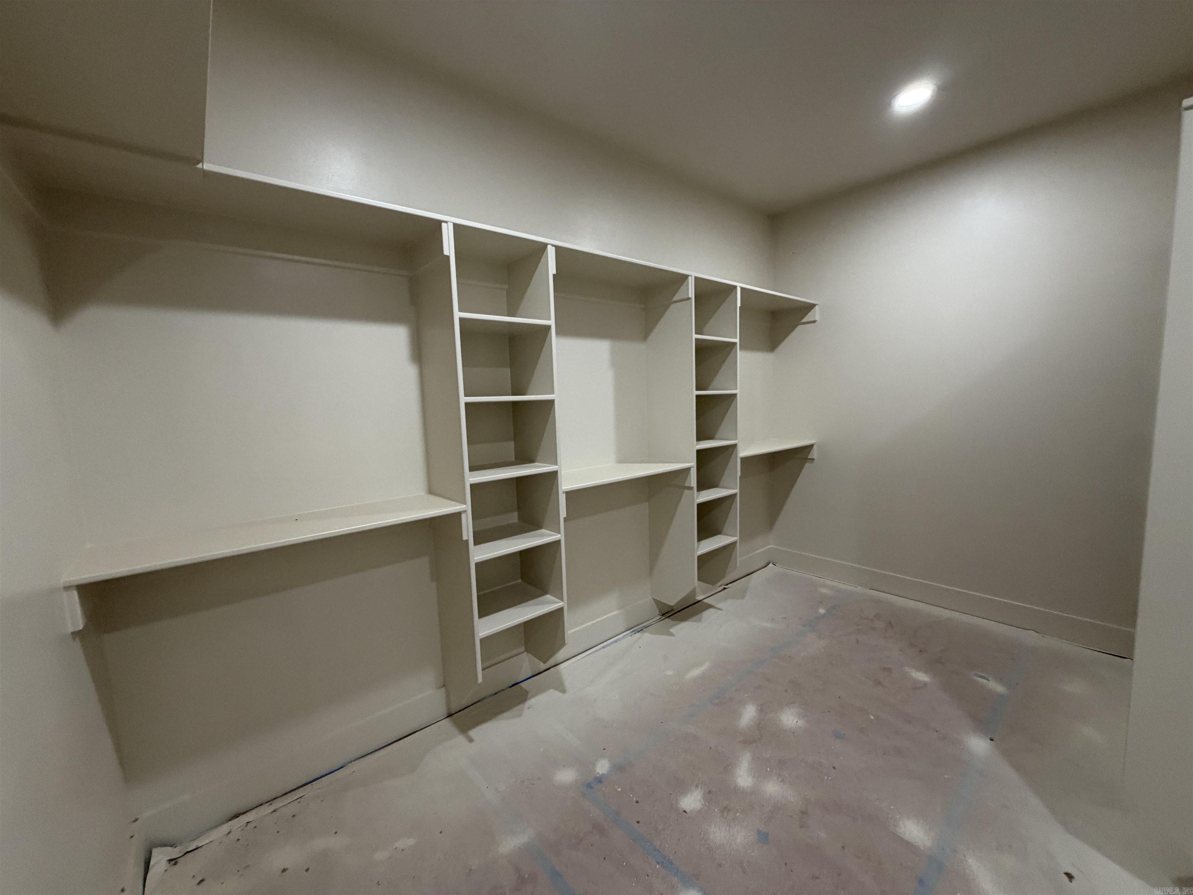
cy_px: 448
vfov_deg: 85.7
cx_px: 596
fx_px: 482
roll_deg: +1.2
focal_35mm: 14
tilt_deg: -5.9
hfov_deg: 102.1
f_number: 2.2
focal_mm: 2.22
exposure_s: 1/60
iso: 250
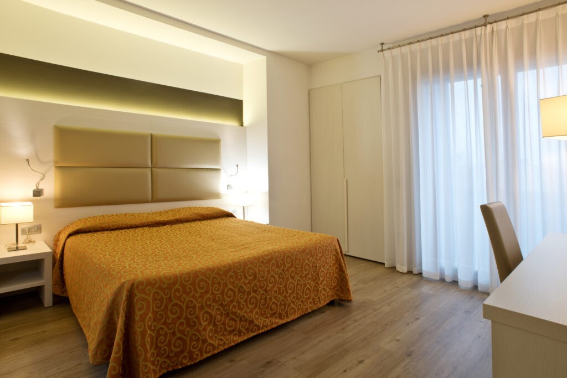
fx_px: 315
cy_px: 189
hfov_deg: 84.0
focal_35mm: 20
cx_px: 284
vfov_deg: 61.9
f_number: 16
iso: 160
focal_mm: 20
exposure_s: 1/1.67
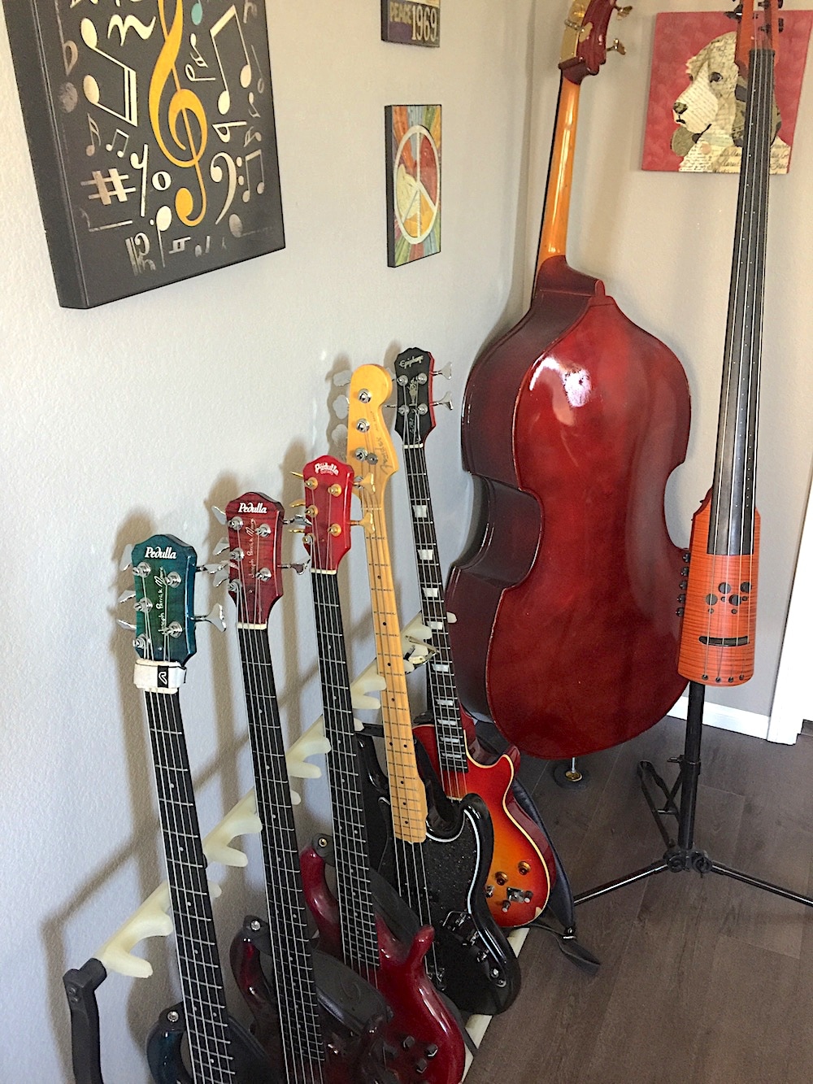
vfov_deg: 61.7
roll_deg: +0.9
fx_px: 908
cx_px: 406
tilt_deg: -25.1
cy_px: 542
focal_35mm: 29
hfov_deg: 48.2
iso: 80
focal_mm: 4.15
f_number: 2.2
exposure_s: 1/4
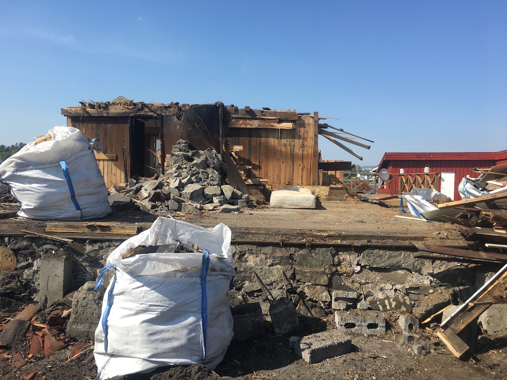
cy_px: 190
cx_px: 254
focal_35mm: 29
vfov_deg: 48.2
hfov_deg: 61.7
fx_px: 425
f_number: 2.2
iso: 25
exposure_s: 1/1166
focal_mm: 4.15
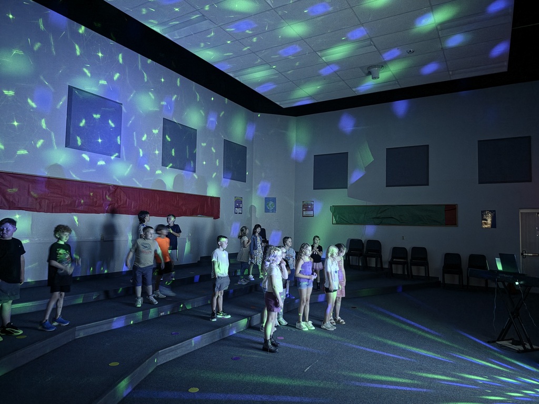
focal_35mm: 23
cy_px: 202
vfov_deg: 58.9
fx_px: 358
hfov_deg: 73.9
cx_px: 270
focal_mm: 6.5
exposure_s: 1/11.3
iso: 800
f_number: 1.4
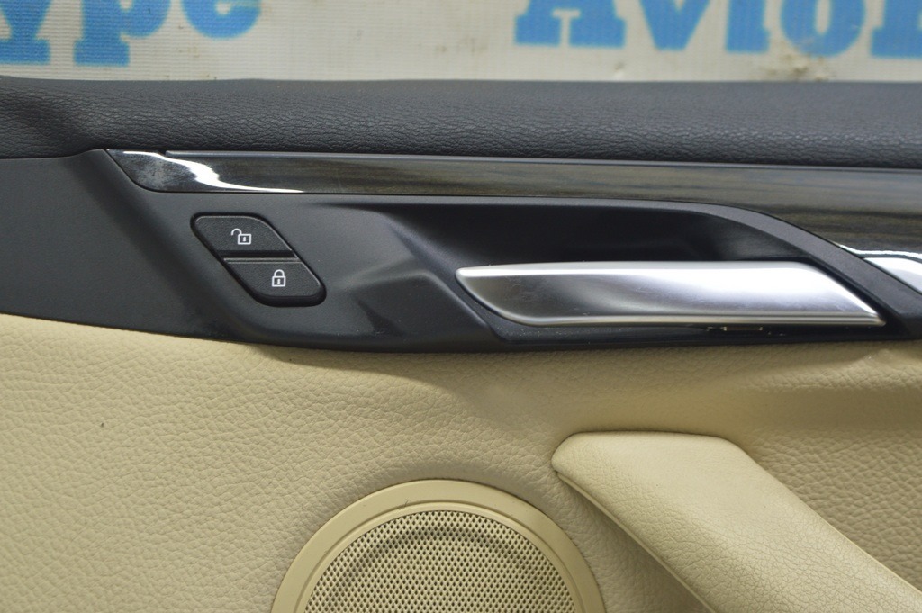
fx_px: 1842
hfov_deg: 28.1
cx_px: 461
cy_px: 306
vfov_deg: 18.9
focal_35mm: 72
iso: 400
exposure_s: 1/20
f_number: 5.6
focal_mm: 48
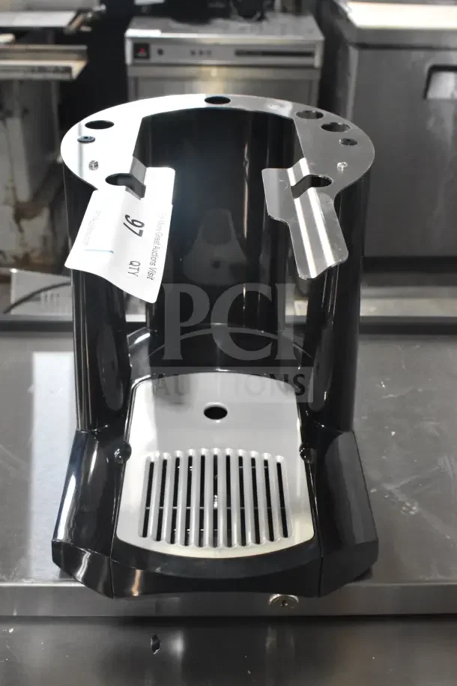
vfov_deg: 49.6
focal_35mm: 39
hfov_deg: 34.2
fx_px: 743
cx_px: 228
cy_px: 343
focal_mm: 26
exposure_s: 1/250
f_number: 8
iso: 6400
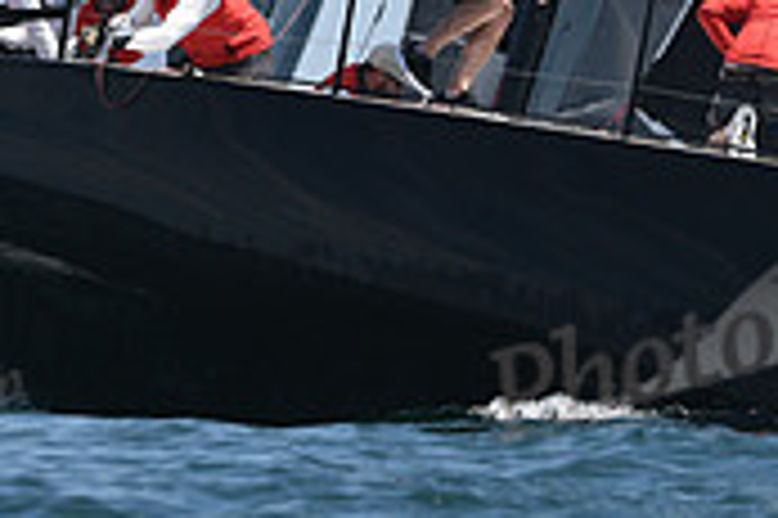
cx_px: 261
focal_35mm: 806
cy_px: 151
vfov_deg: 1.7
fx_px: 17402
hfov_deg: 2.6
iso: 320
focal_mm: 240
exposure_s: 1/1600
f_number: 6.3
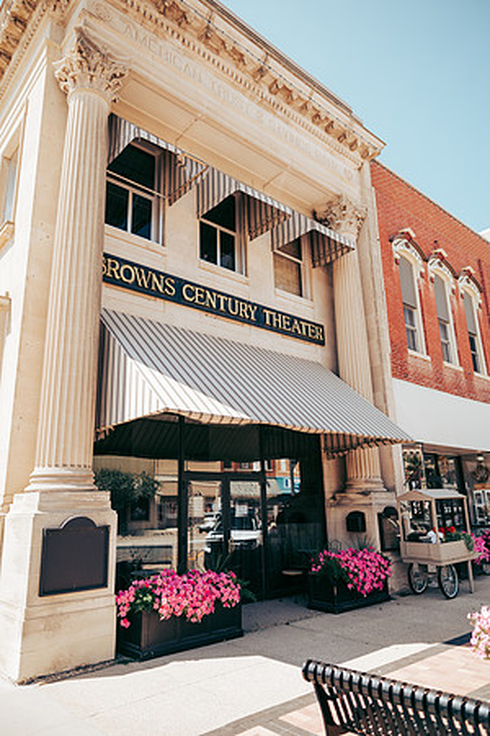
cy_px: 368
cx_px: 245
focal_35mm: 24
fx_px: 490
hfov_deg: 53.1
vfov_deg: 73.7
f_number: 2.8
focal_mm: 24
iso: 160
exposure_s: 1/1000
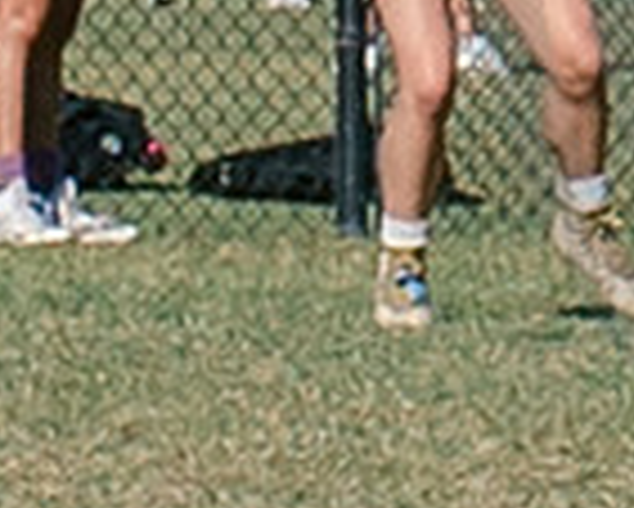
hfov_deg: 0.9
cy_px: 96
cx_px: 3580
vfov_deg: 0.7
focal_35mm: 2187
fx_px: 41065
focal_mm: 70
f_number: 5.6
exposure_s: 1/2000
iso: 250
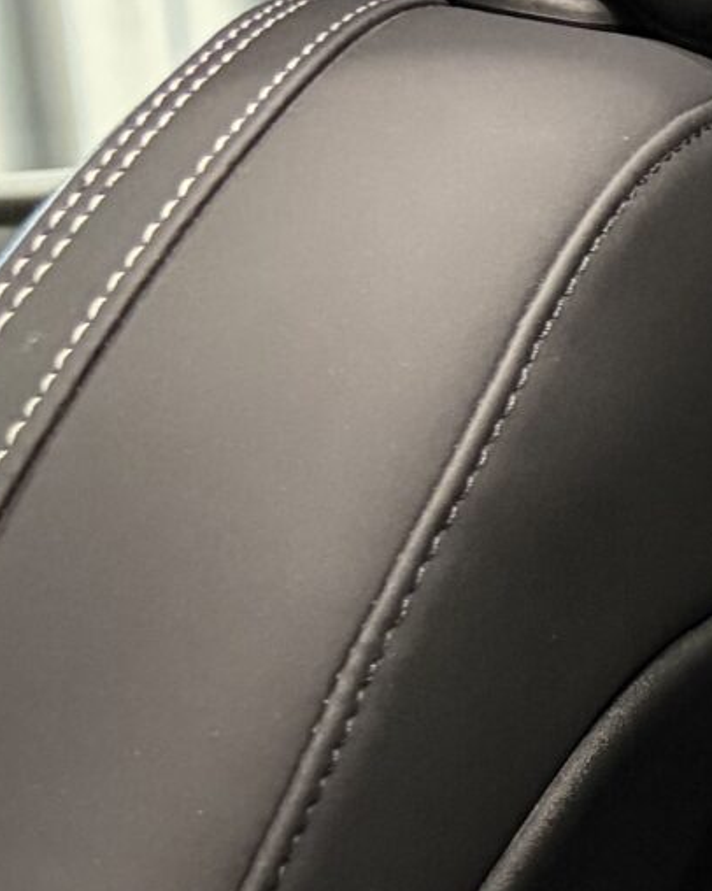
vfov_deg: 15.0
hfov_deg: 9.5
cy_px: 628
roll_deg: +3.3
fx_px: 3374
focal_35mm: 128
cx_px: 2138
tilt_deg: -8.2
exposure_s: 1/50
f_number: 1.6
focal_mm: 5.96
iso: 500
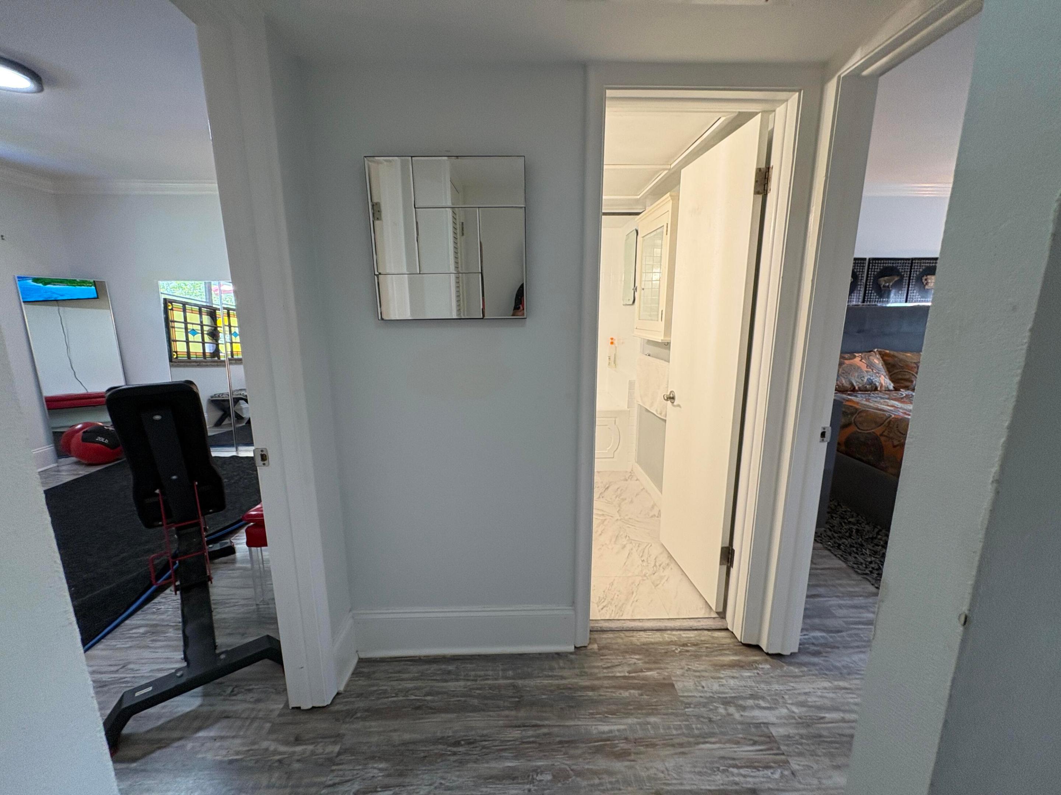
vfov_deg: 85.7
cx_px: 530
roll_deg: +1.0
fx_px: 429
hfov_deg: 102.1
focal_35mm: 14
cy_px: 398
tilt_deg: -11.3
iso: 125
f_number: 2.2
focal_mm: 2.22
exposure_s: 1/60
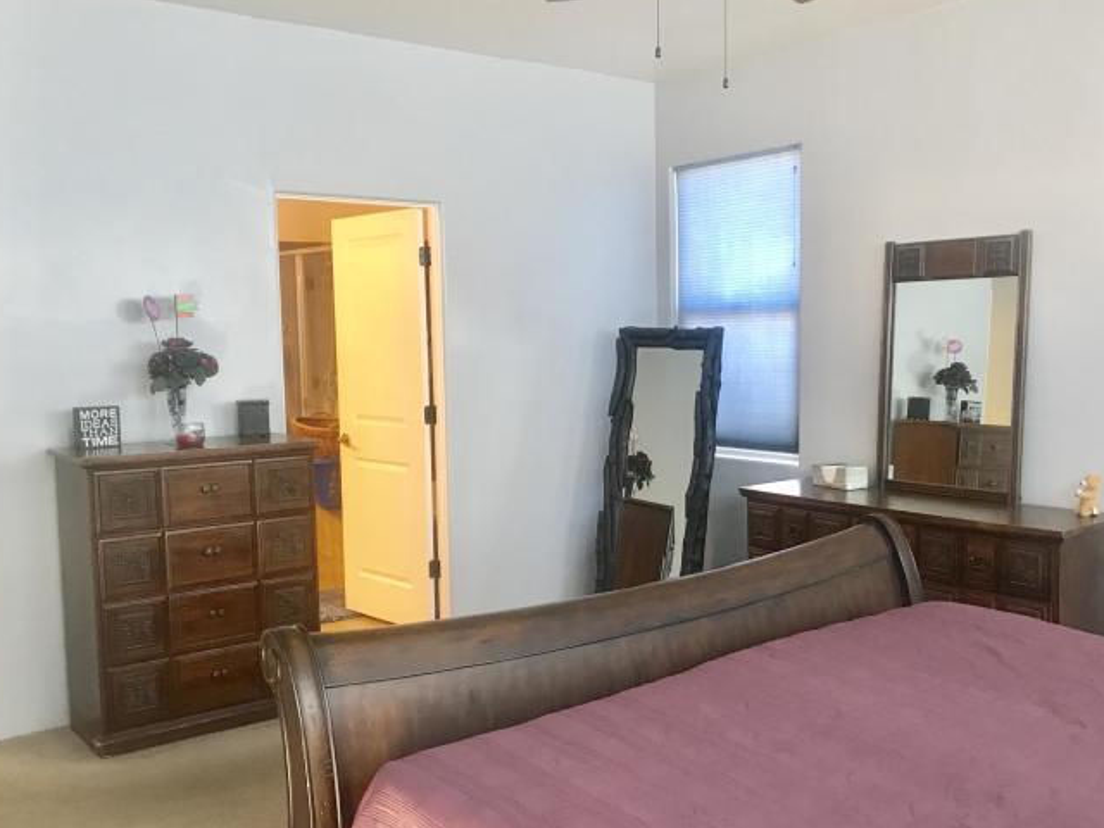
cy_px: 448
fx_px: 1116
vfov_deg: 40.7
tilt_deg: -7.7
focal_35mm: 35
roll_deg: +0.6
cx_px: 611
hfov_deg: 52.5
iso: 40
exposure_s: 1/15
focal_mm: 3.99
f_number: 1.8
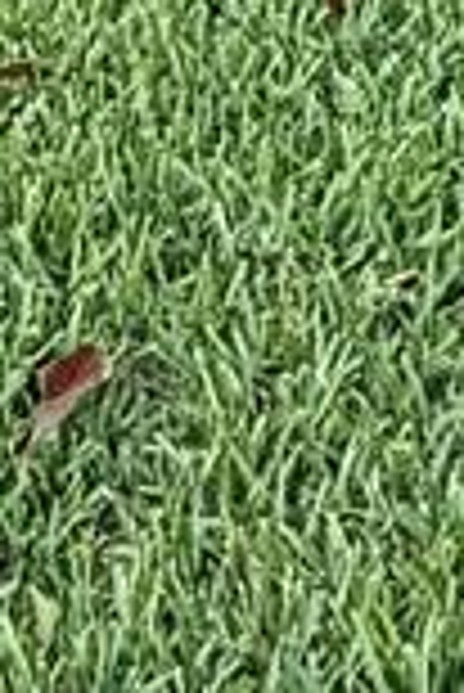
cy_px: -1422
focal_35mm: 151
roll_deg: +1.8
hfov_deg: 9.1
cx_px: 180
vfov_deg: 10.0
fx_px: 2913
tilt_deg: -1.4
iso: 40
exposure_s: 1/770
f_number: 2.2
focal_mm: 2.22
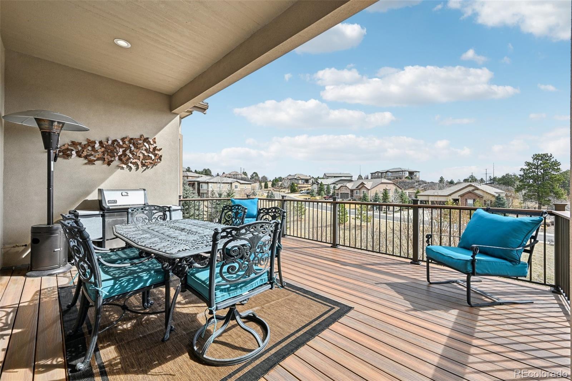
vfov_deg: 81.2
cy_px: 190
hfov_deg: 104.3
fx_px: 222
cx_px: 286
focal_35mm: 14
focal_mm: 14
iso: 64
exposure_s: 1/40
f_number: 11
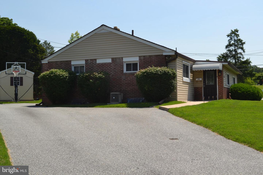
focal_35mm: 48
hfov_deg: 41.1
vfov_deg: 28.1
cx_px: 132
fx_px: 351
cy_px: 88
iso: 100
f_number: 10
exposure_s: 1/200
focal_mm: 32
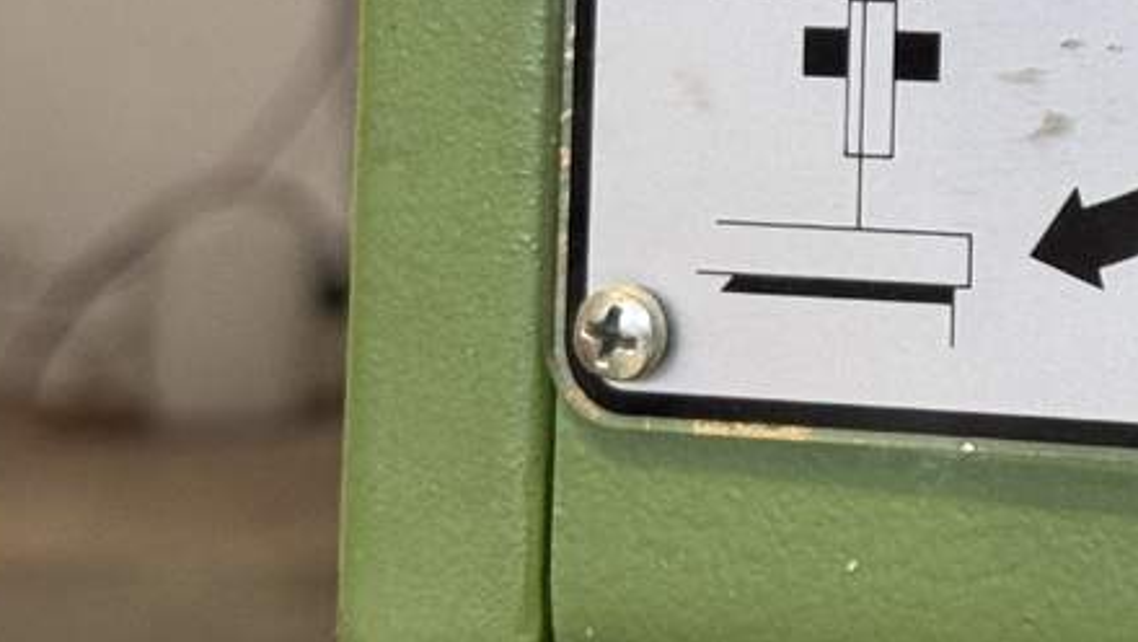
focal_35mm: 190
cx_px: 1329
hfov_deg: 11.1
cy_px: -782
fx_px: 5736
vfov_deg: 6.2
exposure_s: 1/50
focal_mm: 6.76
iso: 64
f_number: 1.78
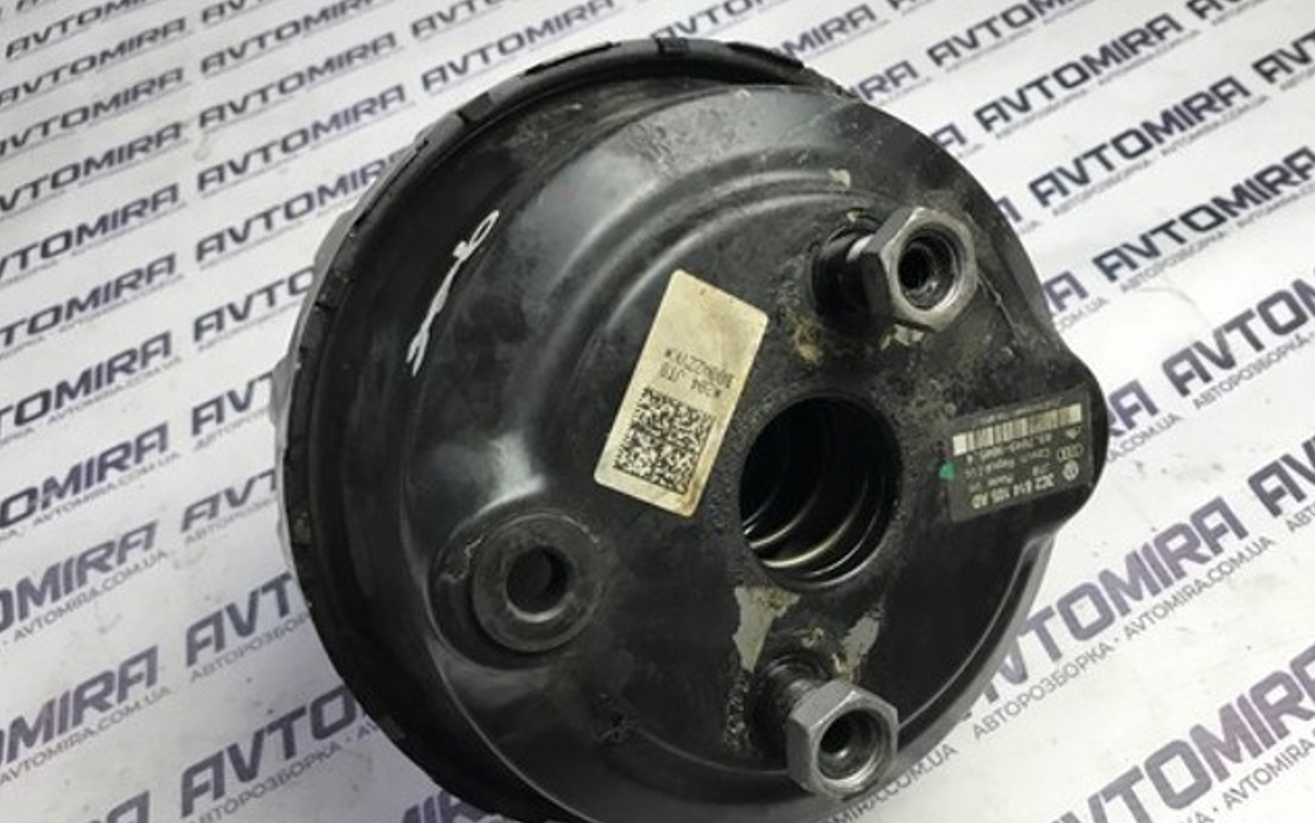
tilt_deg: -50.7
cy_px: 443
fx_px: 1075
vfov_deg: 41.8
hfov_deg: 62.9
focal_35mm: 30
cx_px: 661
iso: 32
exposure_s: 1/25
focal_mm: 3.99
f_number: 1.8
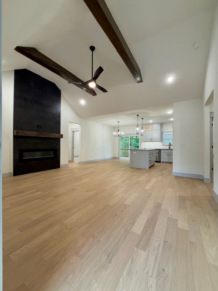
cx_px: 109
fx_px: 118
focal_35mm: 14
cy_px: 146
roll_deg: -0.5
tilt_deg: +1.3
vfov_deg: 102.1
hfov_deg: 85.7
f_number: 2.2
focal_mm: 2.22
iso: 250
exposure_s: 1/120
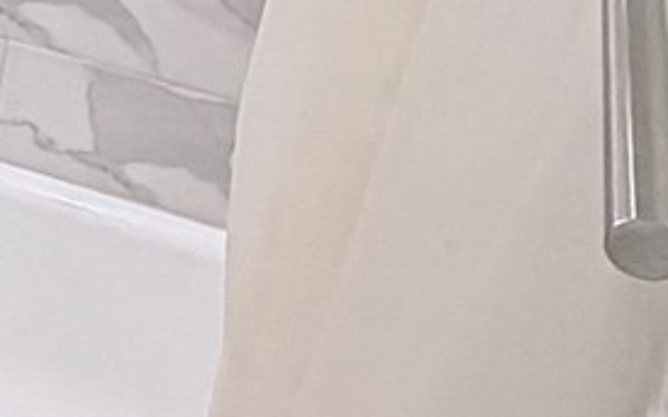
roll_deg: -1.6
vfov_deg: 10.8
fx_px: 2020
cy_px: -405
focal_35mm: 111
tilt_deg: -11.7
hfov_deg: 13.9
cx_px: -878
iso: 200
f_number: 2.2
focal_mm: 2.22
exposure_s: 1/120
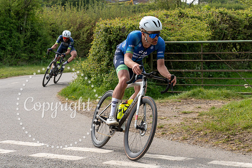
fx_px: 703
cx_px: 189
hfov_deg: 20.2
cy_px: 53
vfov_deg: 13.6
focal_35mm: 100
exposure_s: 1/1000
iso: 200
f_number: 5
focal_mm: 59
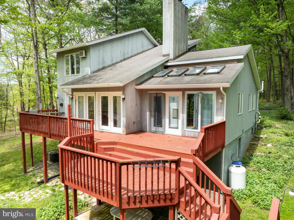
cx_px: 147
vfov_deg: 56.8
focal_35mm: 24
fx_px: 204
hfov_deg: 71.6
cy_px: 110
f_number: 7.1
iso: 100
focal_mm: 12.29
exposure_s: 1/100
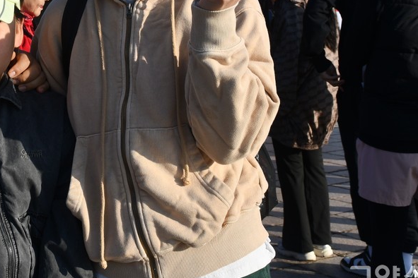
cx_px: 13
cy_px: 5
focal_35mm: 78
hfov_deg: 24.9
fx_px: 906
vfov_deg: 17.1
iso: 110
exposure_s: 1/250
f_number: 8
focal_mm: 24
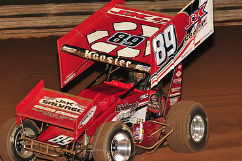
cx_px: 113
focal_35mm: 164
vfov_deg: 8.4
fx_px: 1102
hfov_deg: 12.5
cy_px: 77
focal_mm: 105
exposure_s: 1/320
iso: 1000
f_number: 7.1
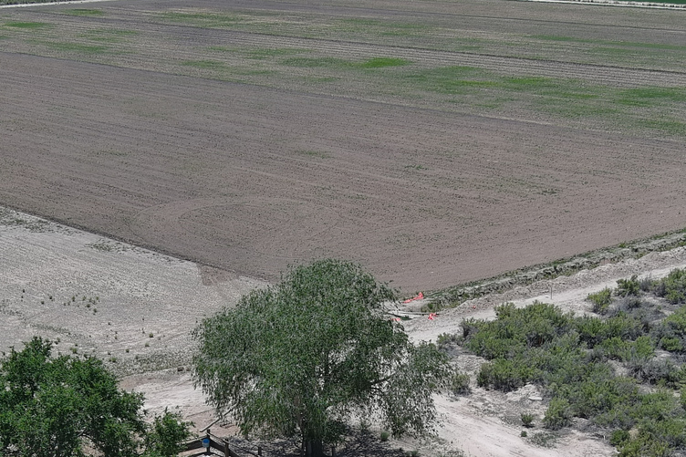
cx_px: 307
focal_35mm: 79
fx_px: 1505
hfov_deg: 25.7
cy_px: 500
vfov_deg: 16.7
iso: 100
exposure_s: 1/1250
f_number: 2.8
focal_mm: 10.13
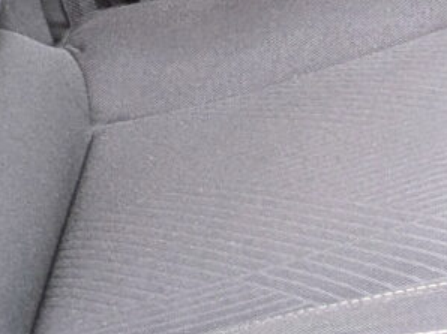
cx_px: 670
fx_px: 2129
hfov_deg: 11.5
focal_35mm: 165
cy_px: -551
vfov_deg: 8.1
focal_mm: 6.86
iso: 80
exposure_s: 1/3200
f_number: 1.8
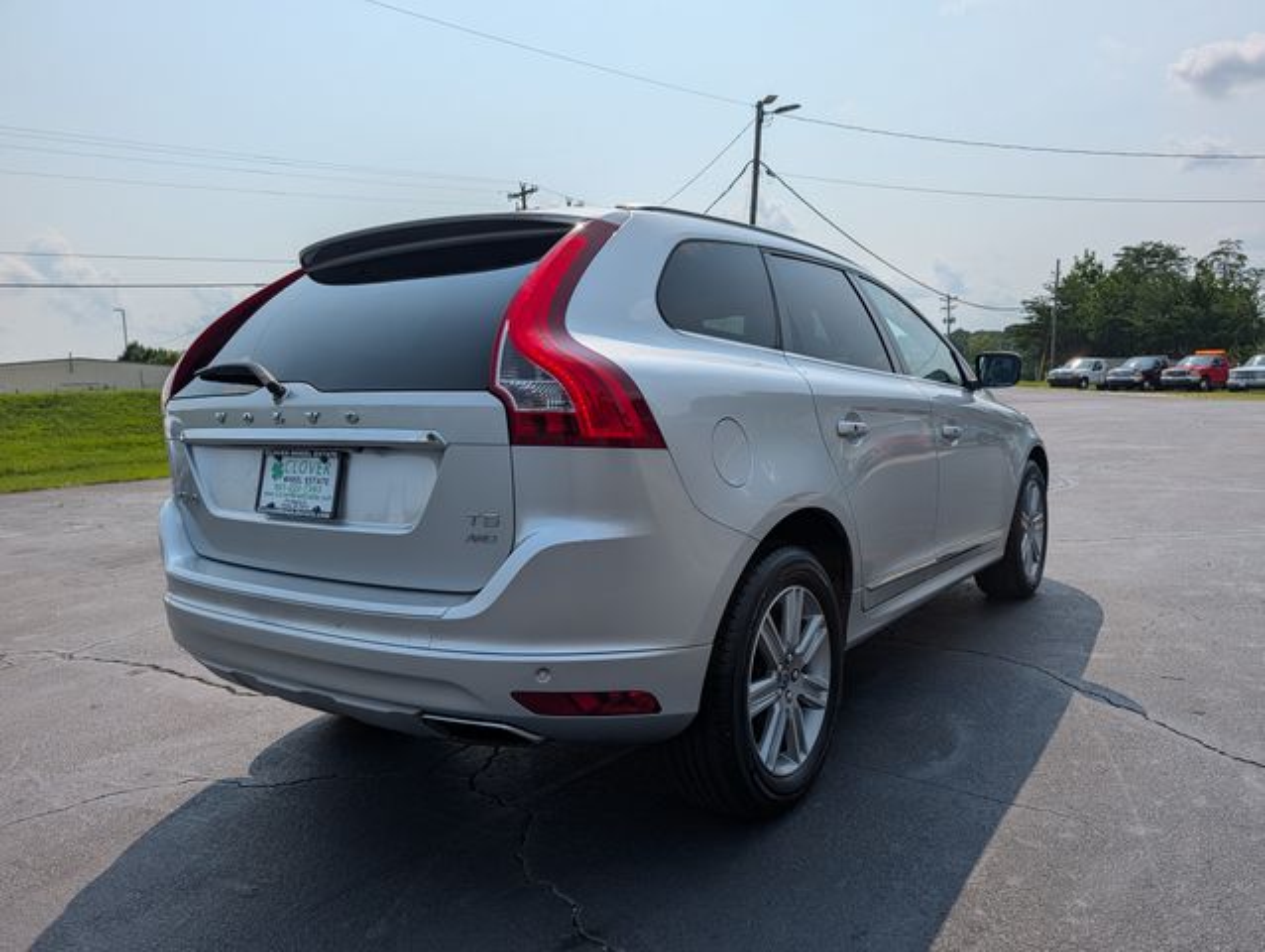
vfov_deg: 56.9
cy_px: 476
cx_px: 632
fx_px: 878
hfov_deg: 71.5
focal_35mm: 24
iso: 21
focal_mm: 6.9
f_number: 1.68
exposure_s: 1/3030
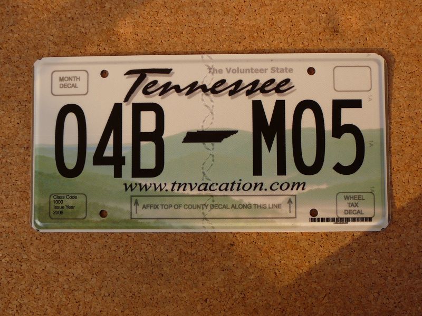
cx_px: 211
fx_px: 573
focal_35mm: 47
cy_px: 158
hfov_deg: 40.4
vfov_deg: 30.9
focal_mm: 7
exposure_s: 1/100
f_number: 3.3
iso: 80
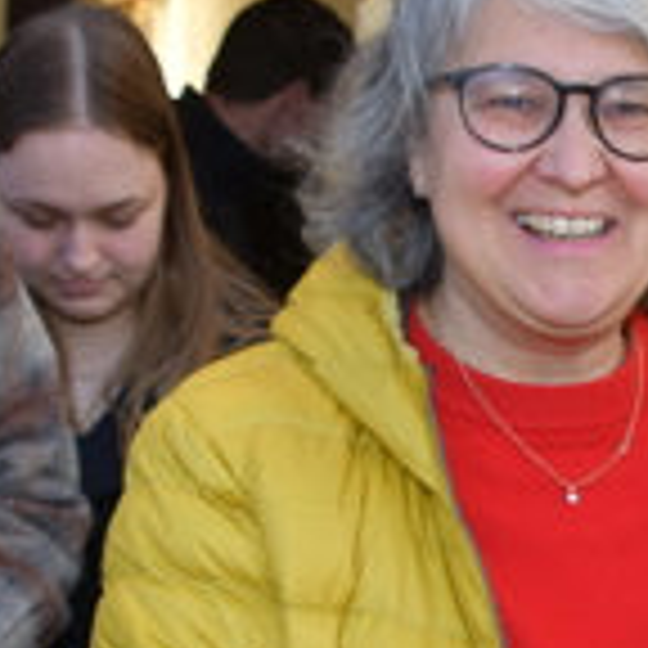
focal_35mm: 109
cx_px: 842
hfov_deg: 15.2
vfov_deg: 15.9
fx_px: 2308
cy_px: 470
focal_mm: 22
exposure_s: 1/100
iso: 200
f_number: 5
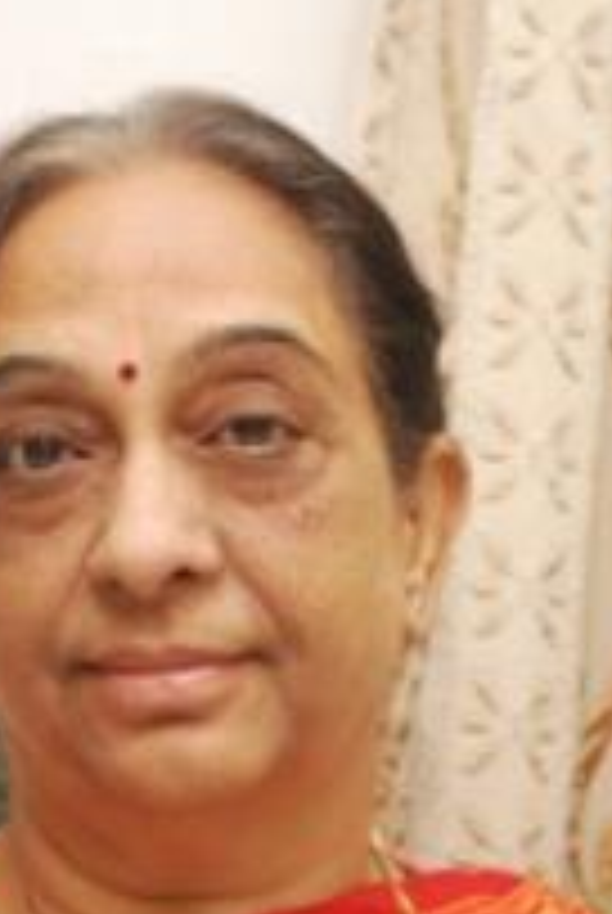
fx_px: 4628
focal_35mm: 182
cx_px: 252
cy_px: 680
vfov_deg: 11.2
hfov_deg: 7.6
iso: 800
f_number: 5.6
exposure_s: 1/60
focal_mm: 55
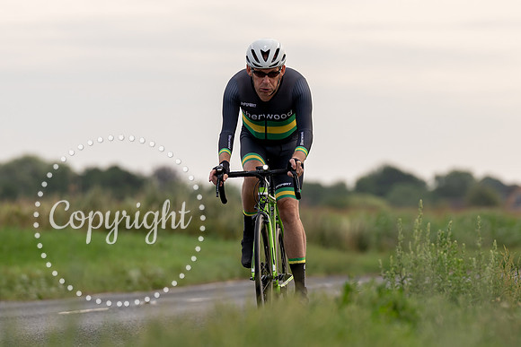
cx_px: 285
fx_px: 5230
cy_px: 142
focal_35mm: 361
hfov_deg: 5.7
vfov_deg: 3.8
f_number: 3.5
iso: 100
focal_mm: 200
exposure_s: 1/800
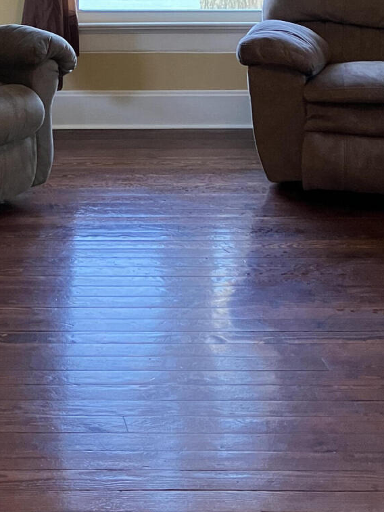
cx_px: 2
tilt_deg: -5.7
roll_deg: -0.3
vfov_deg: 24.8
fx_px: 1094
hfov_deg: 19.3
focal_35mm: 74
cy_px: -28
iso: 250
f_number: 1.8
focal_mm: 3.99
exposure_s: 1/40
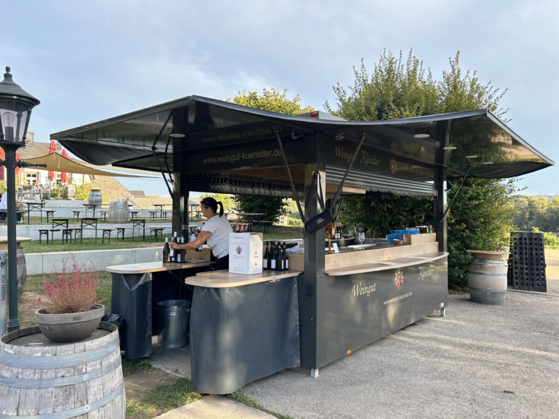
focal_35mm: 26
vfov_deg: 53.1
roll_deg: +1.0
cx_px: 280
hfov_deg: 67.3
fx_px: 420
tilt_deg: +0.4
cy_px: 210
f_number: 1.5
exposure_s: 1/518
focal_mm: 5.7
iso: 50
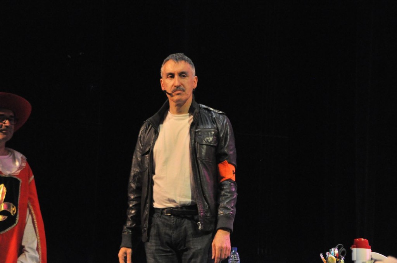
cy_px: 132
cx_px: 198
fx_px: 1487
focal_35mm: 135
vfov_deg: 10.1
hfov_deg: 15.2
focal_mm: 90
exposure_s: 1/125
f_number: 5.6
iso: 3200
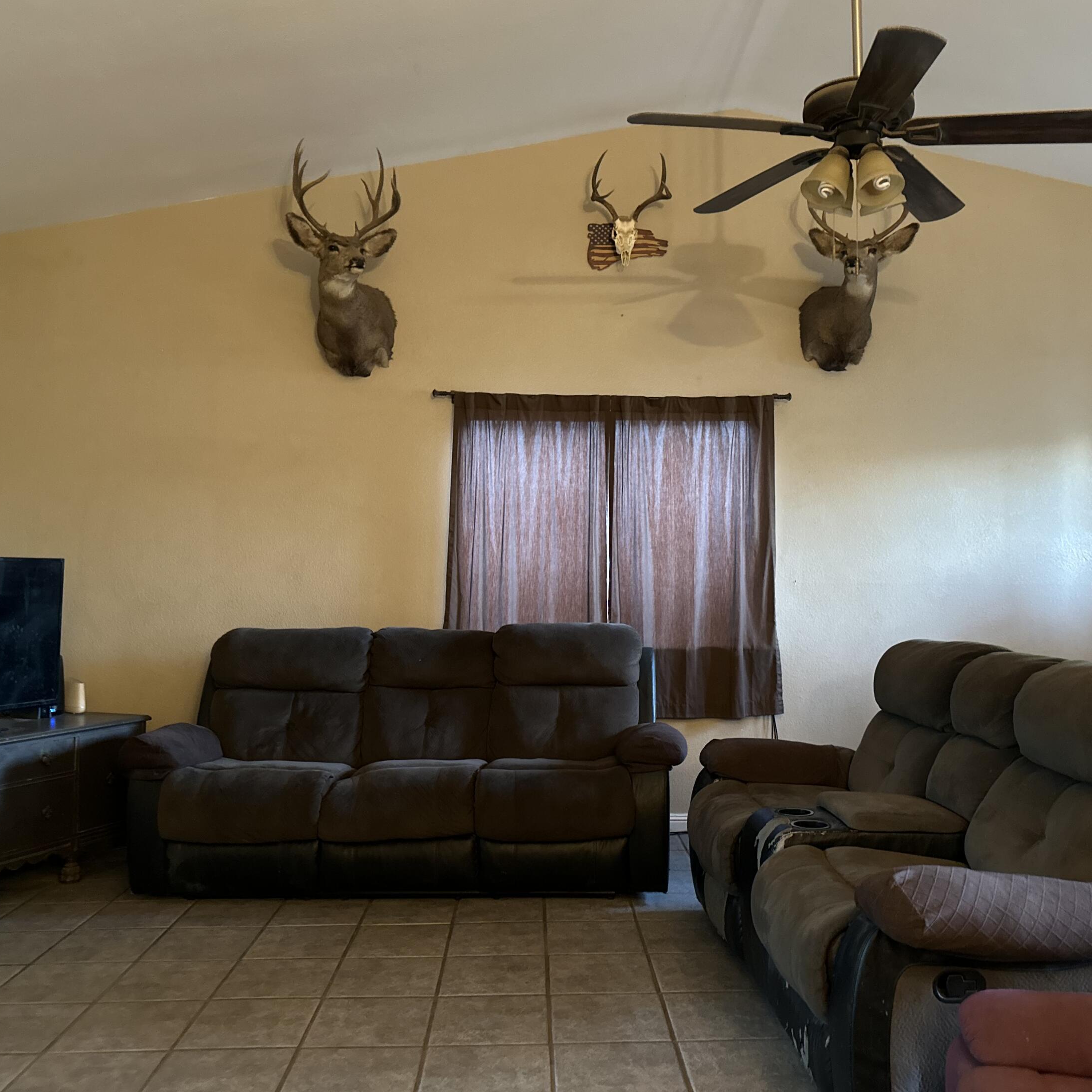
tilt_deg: +3.0
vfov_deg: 55.6
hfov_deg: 55.5
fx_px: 1035
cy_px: 535
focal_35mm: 29
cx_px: 596
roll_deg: -0.6
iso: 1000
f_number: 1.78
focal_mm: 6.86
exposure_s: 1/30
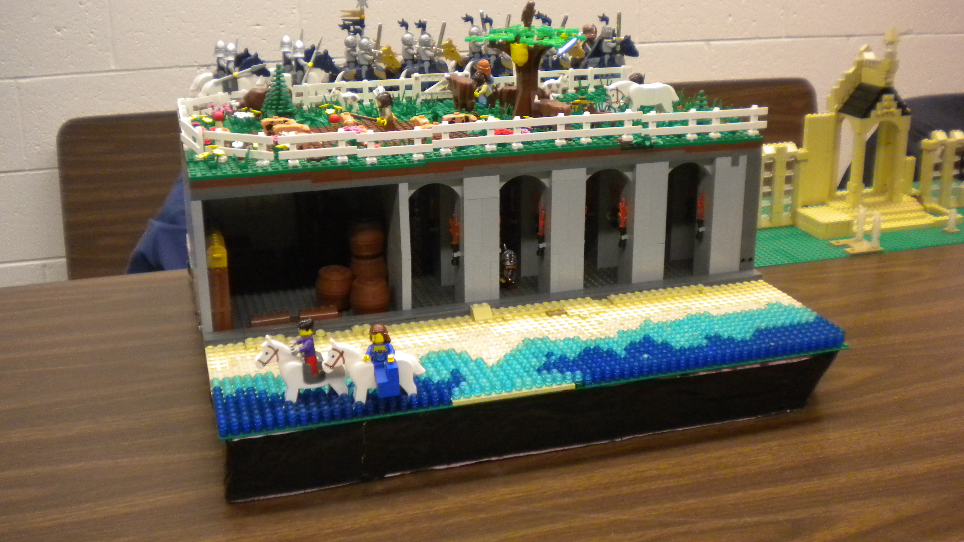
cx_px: 475
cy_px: 233
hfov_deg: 50.5
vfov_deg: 29.7
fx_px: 1022
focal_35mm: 40
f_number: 3.1
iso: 400
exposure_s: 1/43.5
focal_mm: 6.3
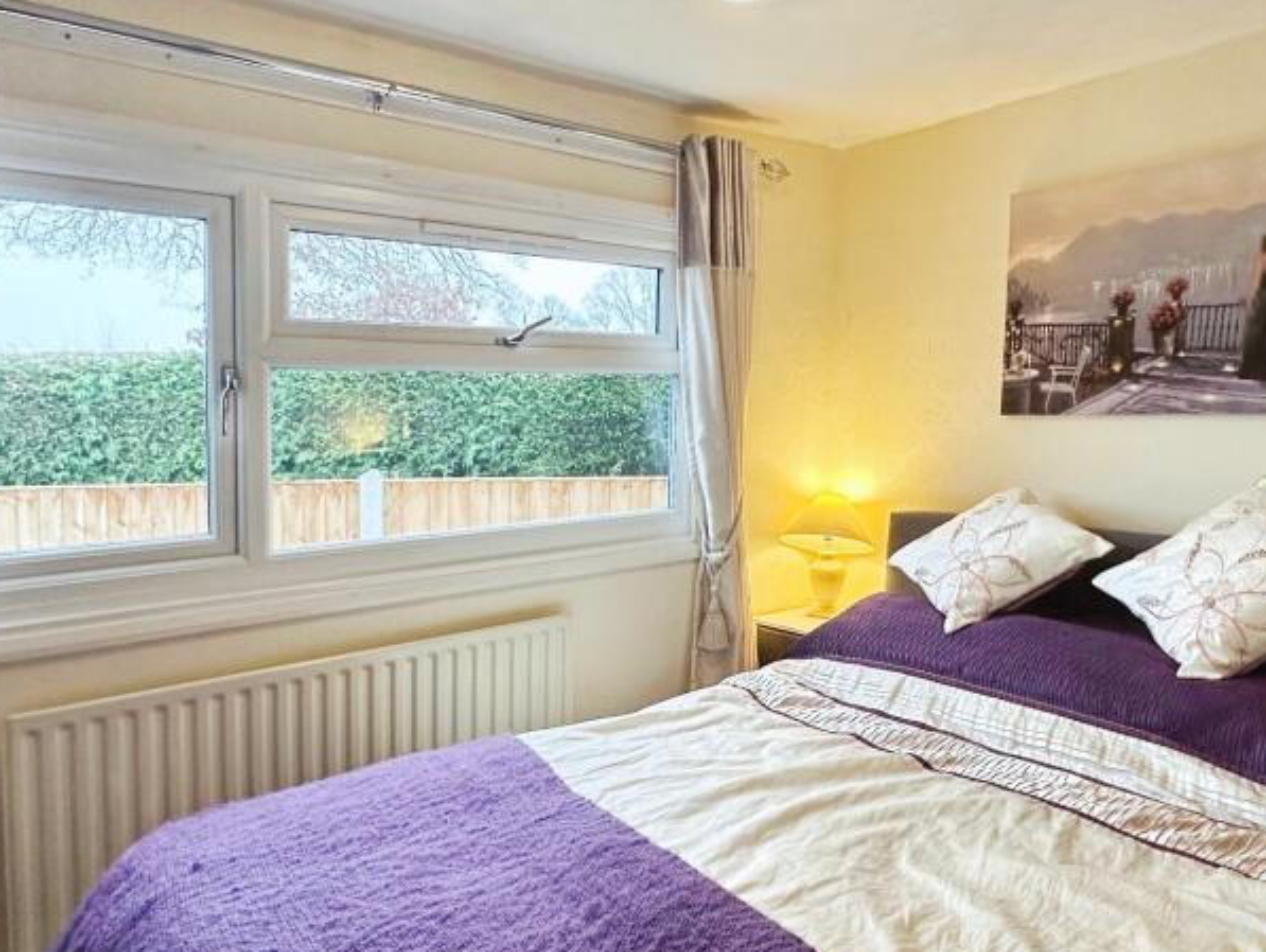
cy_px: 610
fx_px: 879
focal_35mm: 24
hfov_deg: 70.5
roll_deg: +0.5
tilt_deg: -7.3
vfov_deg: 56.1
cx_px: 787
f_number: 2.2
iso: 200
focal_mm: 2.22
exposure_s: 1/100
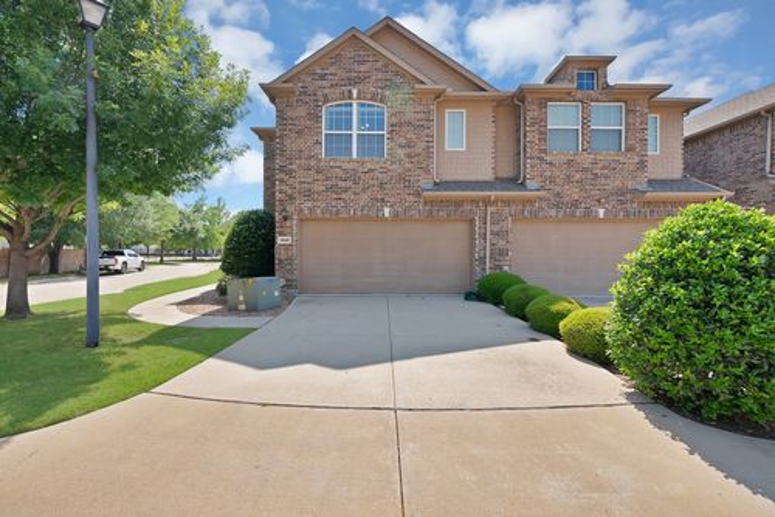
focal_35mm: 16
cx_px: 388
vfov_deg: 73.8
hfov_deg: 96.7
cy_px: 258
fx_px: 345
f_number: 9
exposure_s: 1/250
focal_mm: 16
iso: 640
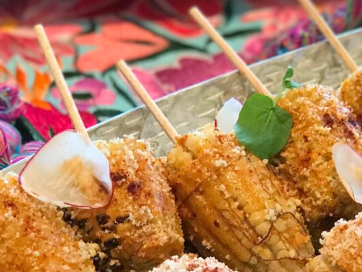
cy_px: 160
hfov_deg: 13.1
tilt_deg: -35.5
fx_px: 1579
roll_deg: -5.2
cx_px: 249
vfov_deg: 9.8
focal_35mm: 151
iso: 320
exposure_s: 1/60
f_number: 2.8
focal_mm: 6.6
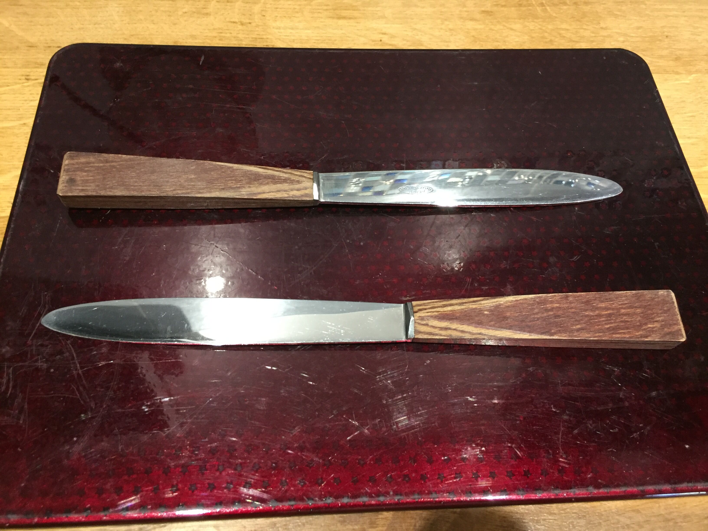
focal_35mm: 29
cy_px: 266
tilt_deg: -60.8
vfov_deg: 48.2
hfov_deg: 61.7
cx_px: 354
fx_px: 593
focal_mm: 4.15
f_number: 2.2
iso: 250
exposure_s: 1/33
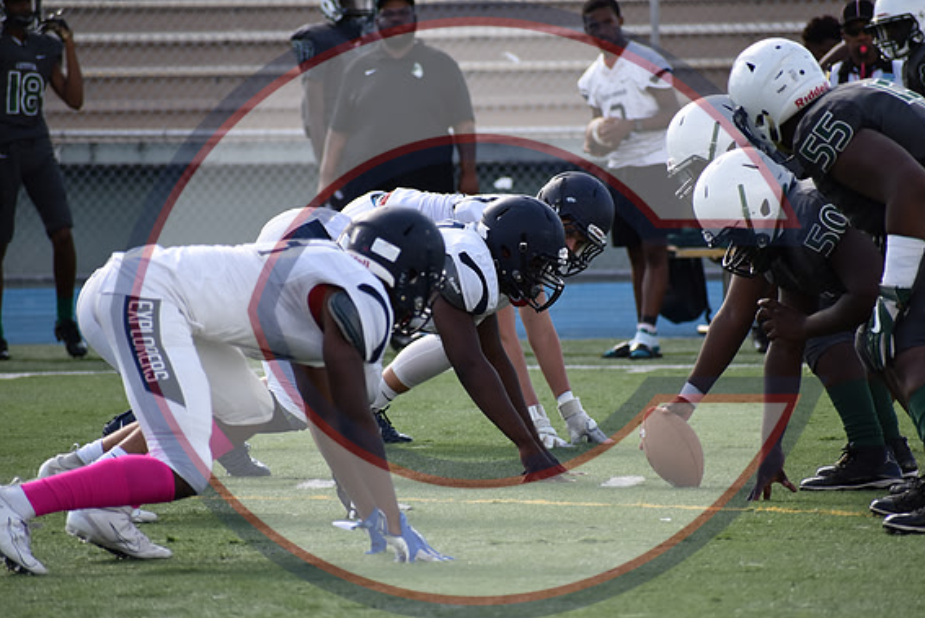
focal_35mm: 460
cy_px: 311
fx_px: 11828
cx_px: 470
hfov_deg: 4.5
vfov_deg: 3.0
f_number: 6.3
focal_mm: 300
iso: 500
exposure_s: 1/1000
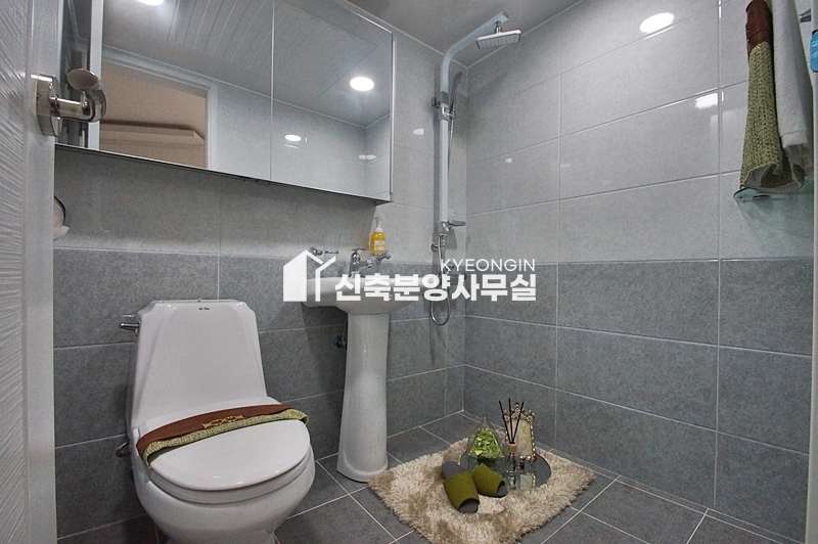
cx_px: 409
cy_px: 272
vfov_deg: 77.2
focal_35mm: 15
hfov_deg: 100.4
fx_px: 341
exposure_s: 1/60
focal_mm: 10
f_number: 9
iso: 1600
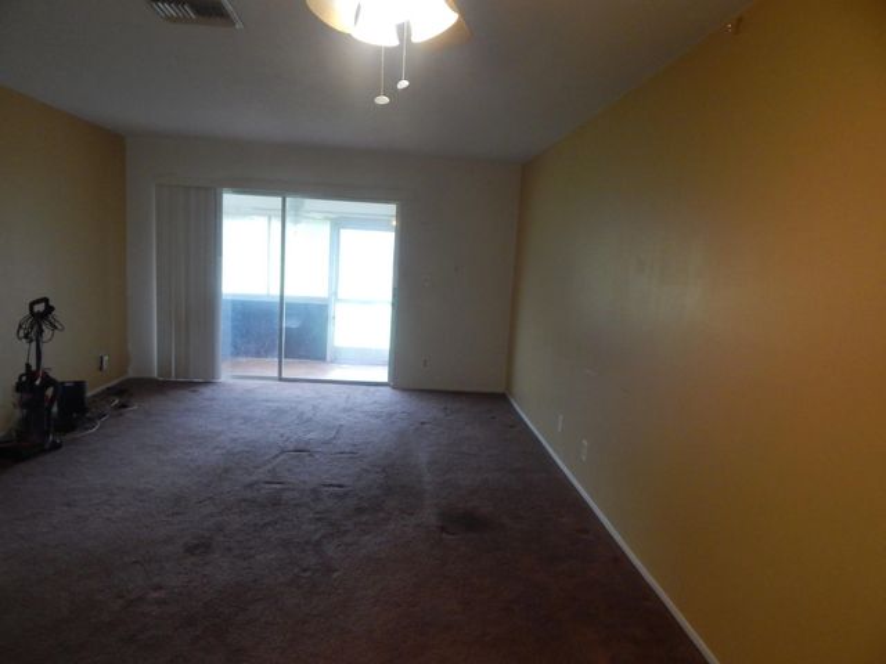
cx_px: 443
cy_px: 332
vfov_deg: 61.1
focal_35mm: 22
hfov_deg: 76.4
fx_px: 563
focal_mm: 4
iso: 400
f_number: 3
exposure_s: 1/80
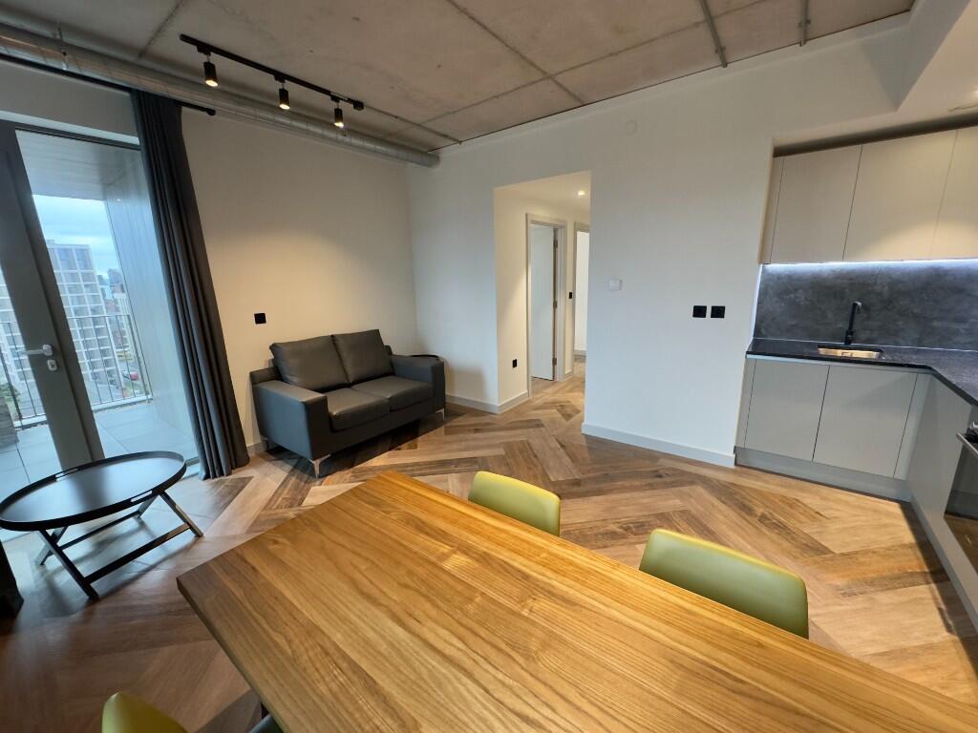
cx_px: 489
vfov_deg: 85.7
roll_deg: +2.0
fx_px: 396
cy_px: 366
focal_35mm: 14
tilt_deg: -12.5
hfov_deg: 102.1
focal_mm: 2.22
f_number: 2.2
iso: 250
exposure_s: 1/50
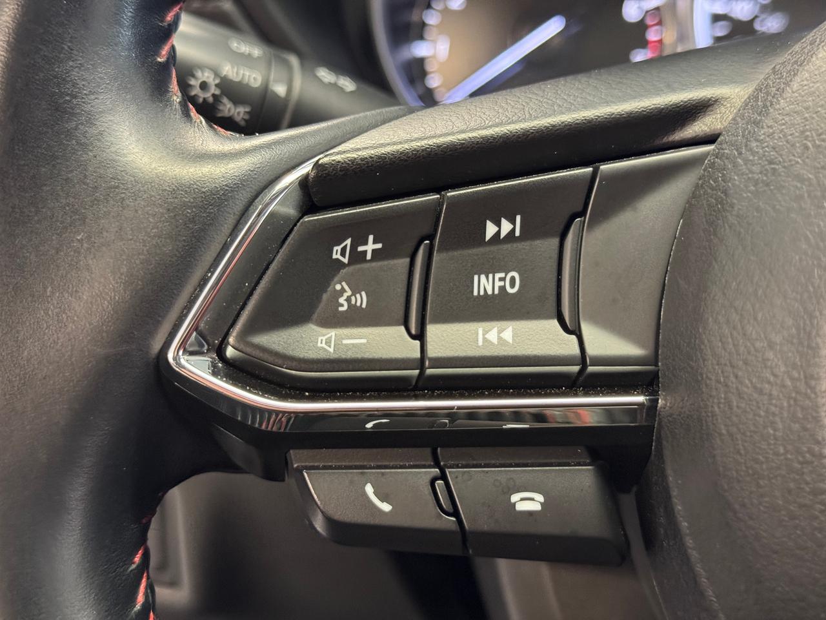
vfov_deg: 30.3
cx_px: 413
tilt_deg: -24.2
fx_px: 1145
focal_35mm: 48
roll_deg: -3.8
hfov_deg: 39.7
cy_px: 310
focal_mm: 6.76
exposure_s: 1/30
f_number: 1.78
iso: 500
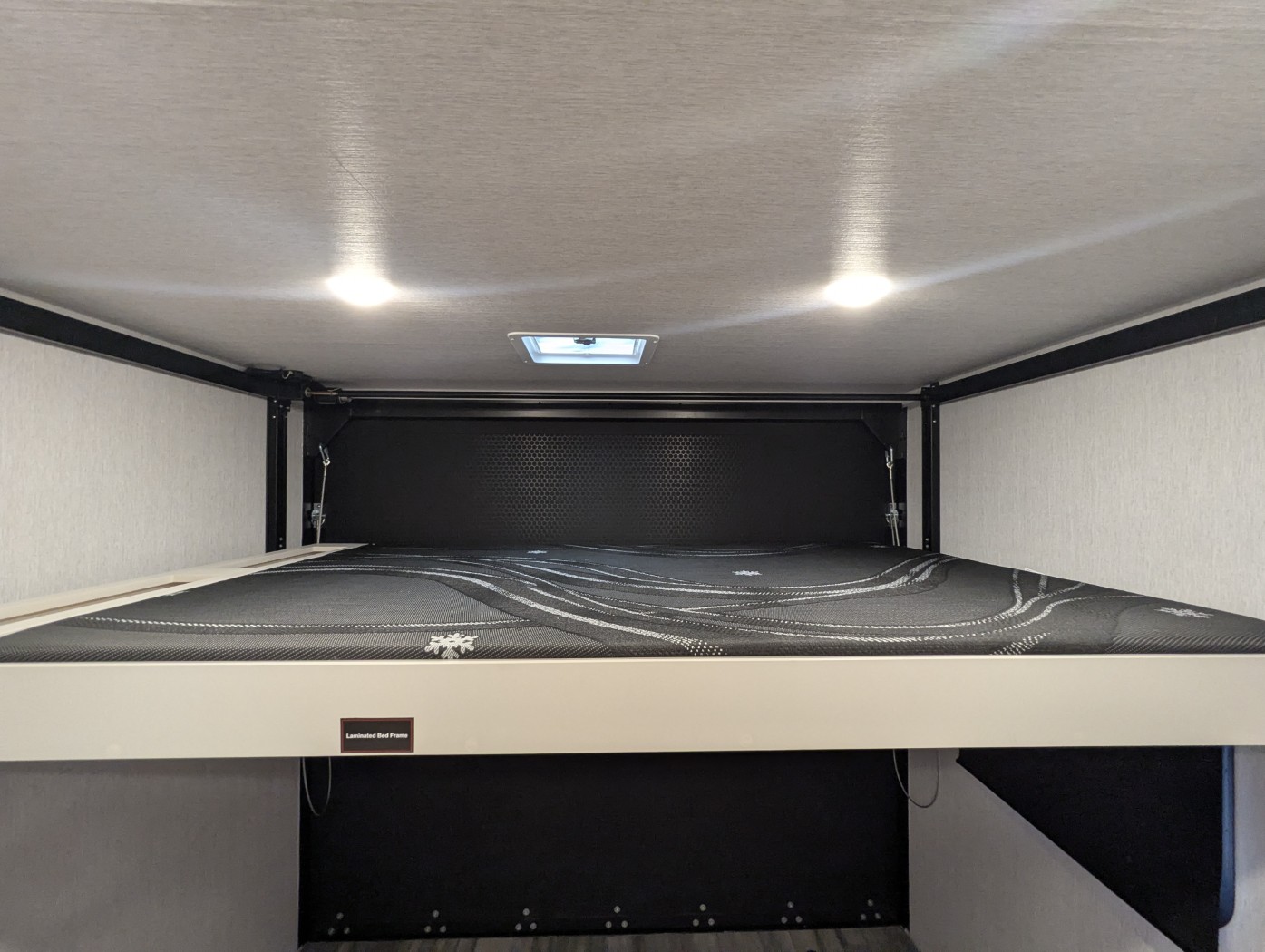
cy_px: 476
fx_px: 585
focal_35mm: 16
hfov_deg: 94.4
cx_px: 632
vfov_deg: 78.2
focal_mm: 2.35
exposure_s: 1/35.2
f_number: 2.2
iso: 270
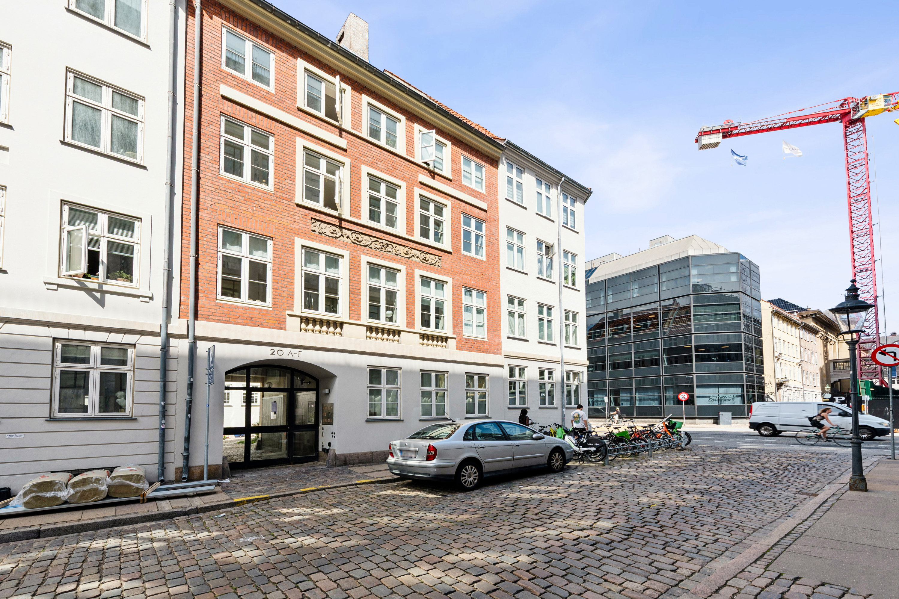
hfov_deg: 104.3
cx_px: 450
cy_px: 300
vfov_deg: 81.2
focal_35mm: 14
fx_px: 350
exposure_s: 1/125
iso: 140
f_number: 13
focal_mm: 14
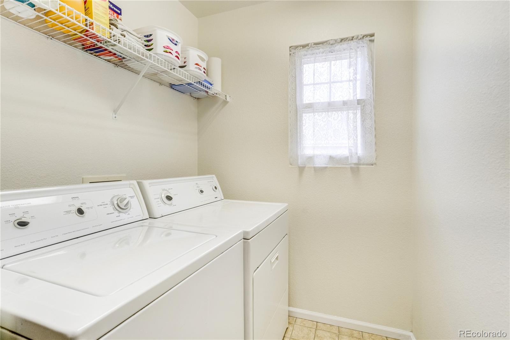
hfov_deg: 96.7
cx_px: 255
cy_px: 170
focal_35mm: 16
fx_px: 227
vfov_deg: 73.7
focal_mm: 16
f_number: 7.1
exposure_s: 1/125
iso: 1250
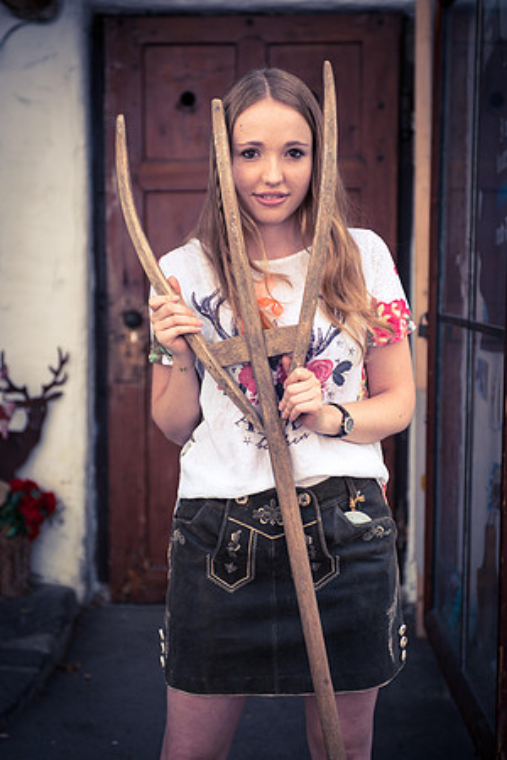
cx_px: 254
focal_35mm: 60
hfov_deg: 22.6
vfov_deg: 33.4
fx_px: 1267
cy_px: 380
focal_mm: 60
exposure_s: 1/200
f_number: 3.5
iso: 100
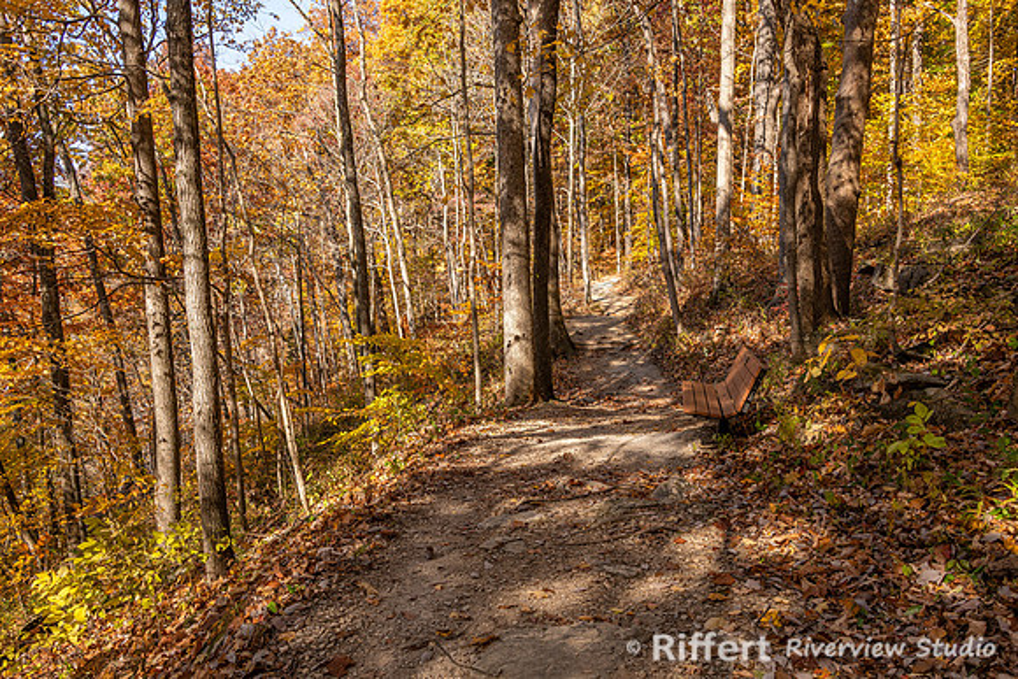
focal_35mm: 28
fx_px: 792
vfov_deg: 46.4
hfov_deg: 65.5
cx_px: 509
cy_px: 340
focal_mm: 28
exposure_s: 1/160
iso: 125
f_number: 8
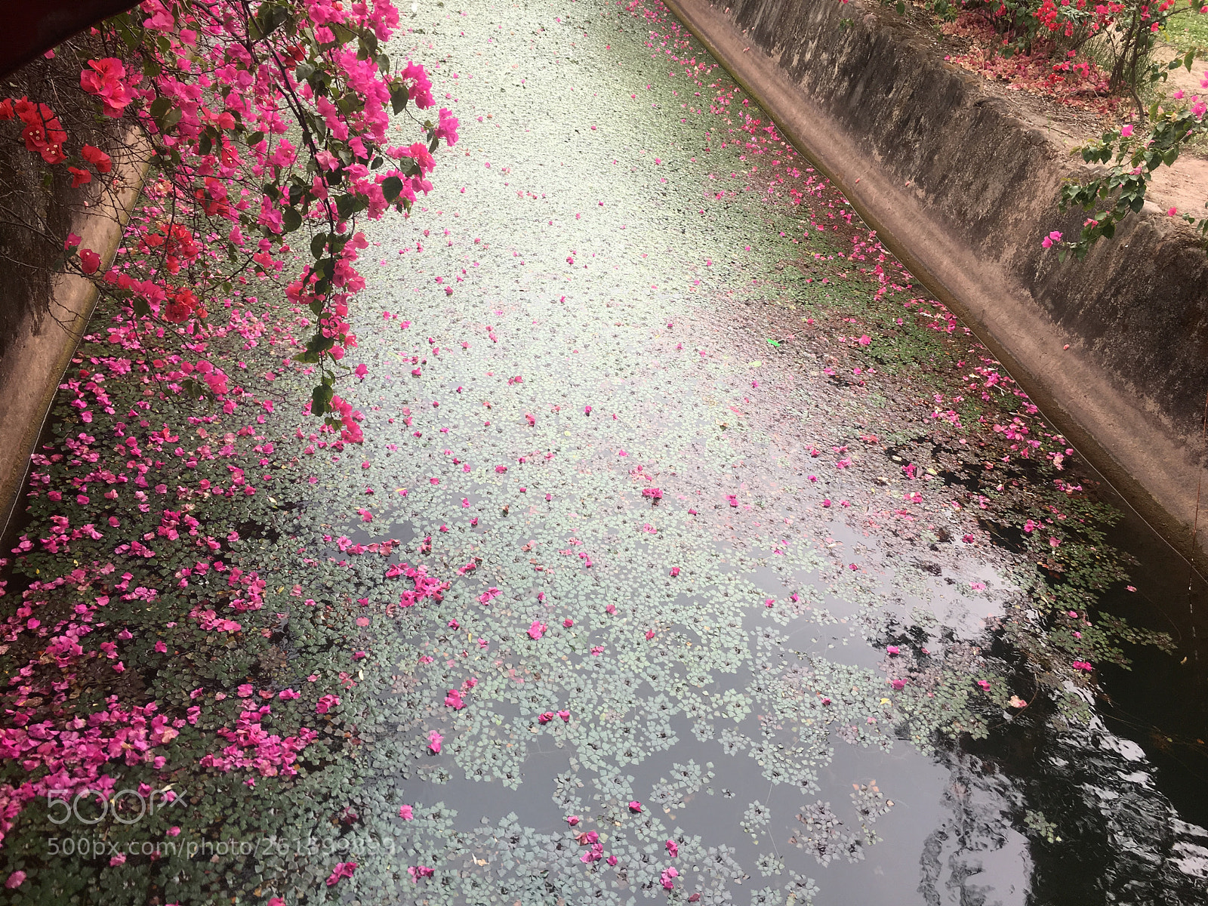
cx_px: 604
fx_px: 1012
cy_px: 453
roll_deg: -10.8
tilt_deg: -35.2
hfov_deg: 61.7
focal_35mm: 29
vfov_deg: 48.2
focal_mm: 4.15
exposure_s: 1/50
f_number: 2.2
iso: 25
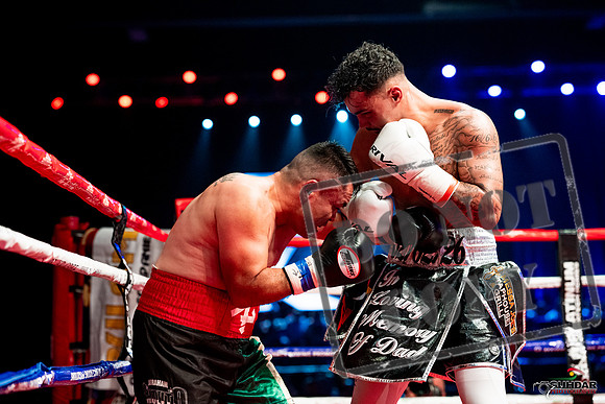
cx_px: 302
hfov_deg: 27.7
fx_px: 1227
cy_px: 202
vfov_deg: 18.7
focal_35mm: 73
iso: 4000
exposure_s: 1/1000
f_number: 2.8
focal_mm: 73
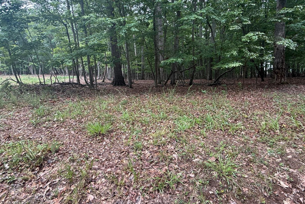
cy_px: 80
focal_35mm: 18
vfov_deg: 66.7
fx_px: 153
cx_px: 158
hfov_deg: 90.0
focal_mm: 2.22
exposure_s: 1/99
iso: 80
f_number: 2.2
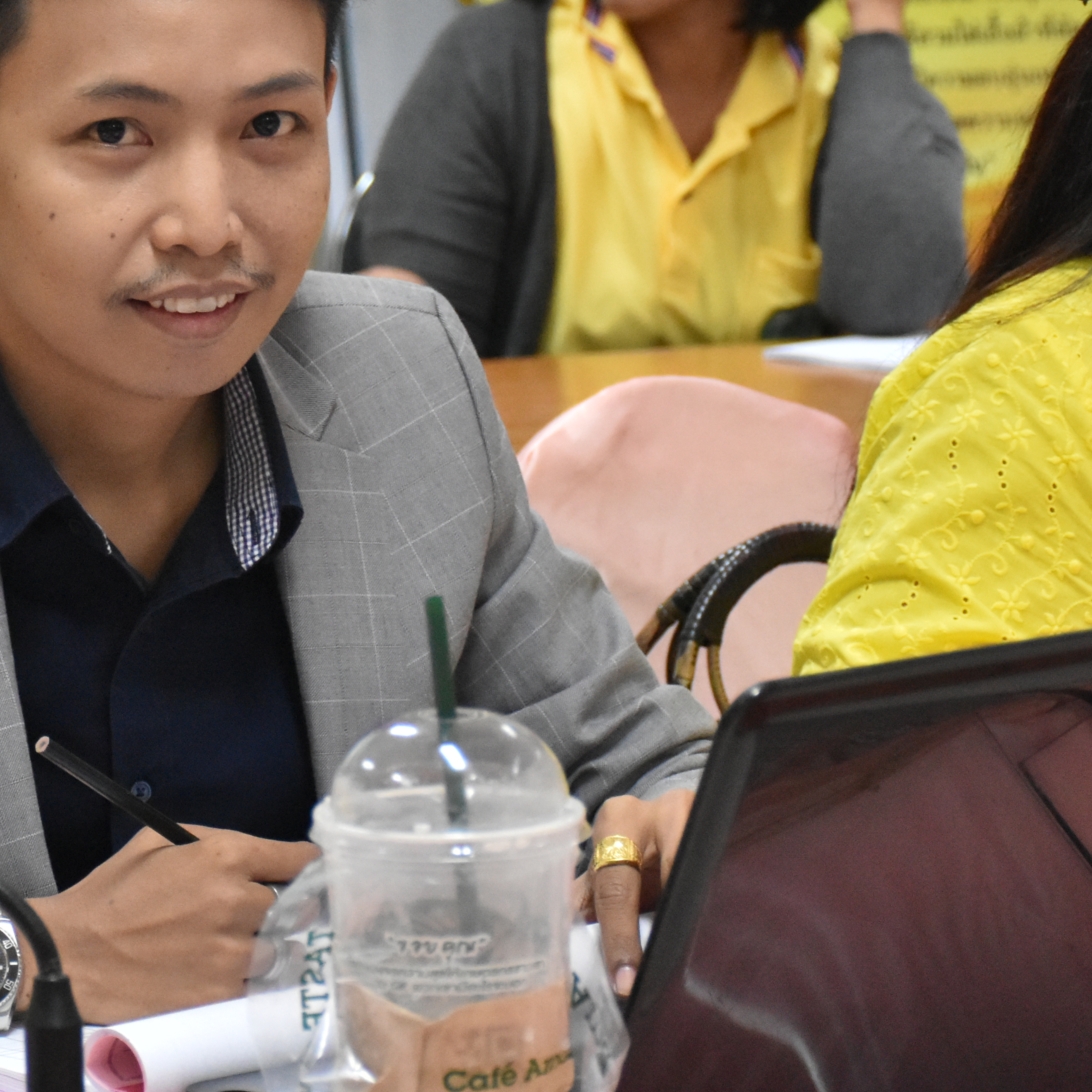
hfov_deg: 10.8
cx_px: 358
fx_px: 5782
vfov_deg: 10.8
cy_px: 412
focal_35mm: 162
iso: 2500
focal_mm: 56
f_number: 4.8
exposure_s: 1/160
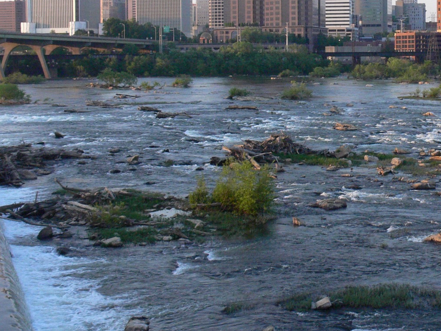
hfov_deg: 26.9
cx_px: 387
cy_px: 100
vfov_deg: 20.9
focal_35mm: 70
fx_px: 892
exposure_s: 1/200
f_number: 5
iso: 200
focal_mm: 7.4
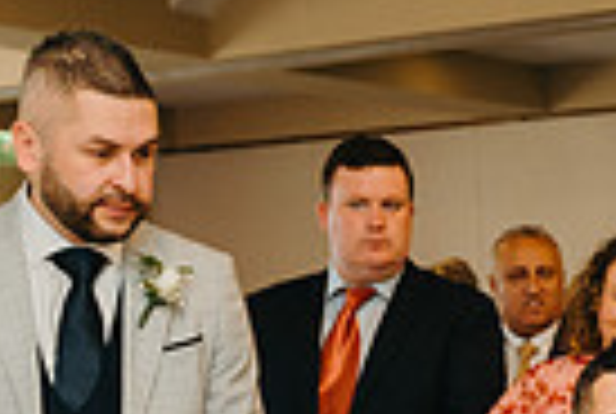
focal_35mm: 128
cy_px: 707
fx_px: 2195
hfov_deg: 15.2
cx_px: 806
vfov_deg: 10.2
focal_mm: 28
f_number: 2.8
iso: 1600
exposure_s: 1/200
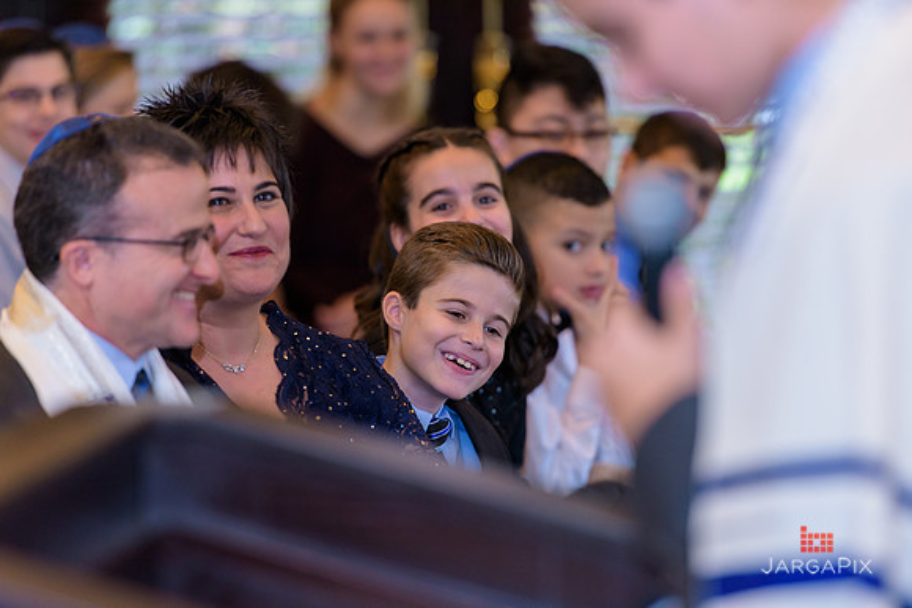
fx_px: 5068
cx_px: 456
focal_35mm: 200
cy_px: 304
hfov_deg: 10.3
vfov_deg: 6.9
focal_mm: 200
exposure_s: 1/125
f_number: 3.2
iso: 1600
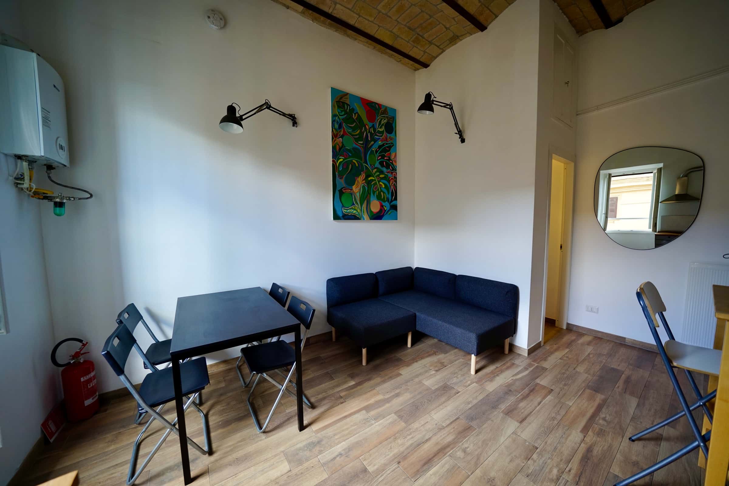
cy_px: 243
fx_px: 243
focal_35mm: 12
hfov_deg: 112.6
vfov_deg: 90.0
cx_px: 364
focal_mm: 12
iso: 200
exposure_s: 1/30
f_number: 4
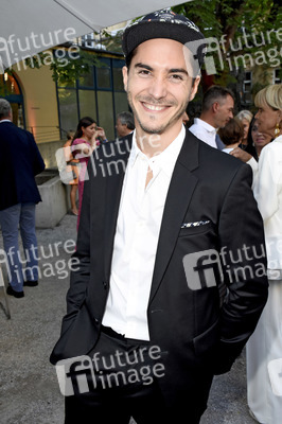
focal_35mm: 34
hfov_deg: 38.3
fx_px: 406
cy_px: 212
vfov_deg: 55.1
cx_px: 141
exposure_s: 1/160
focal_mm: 23
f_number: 6.3
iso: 800
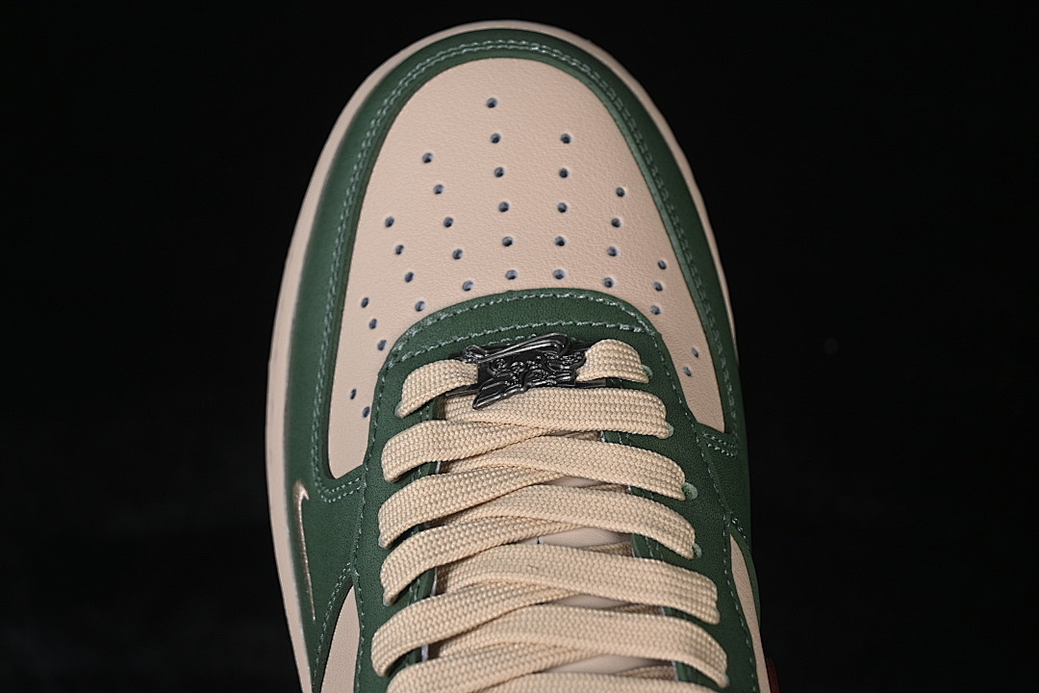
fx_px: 2164
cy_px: 346
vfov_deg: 18.2
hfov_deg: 27.0
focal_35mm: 75
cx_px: 520
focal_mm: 50
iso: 160
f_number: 7.1
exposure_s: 1/80
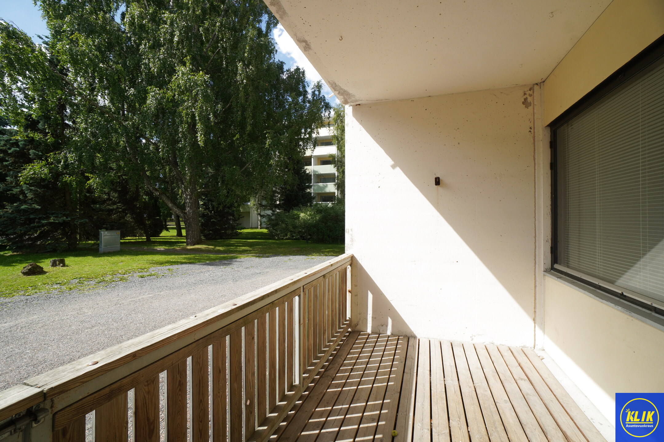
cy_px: 221
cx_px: 332
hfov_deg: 100.4
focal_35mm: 15
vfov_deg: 77.3
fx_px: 277
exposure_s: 1/160
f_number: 8
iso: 100
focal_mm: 10
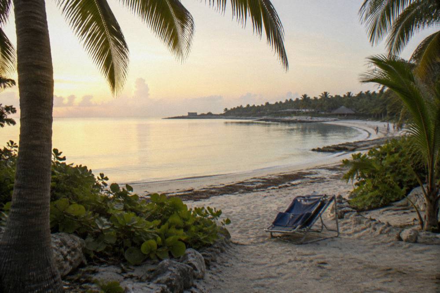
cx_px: 220
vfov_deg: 33.4
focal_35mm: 40
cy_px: 146
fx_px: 489
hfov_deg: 48.5
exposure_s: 1/30
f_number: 7.1
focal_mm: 40
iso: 5000
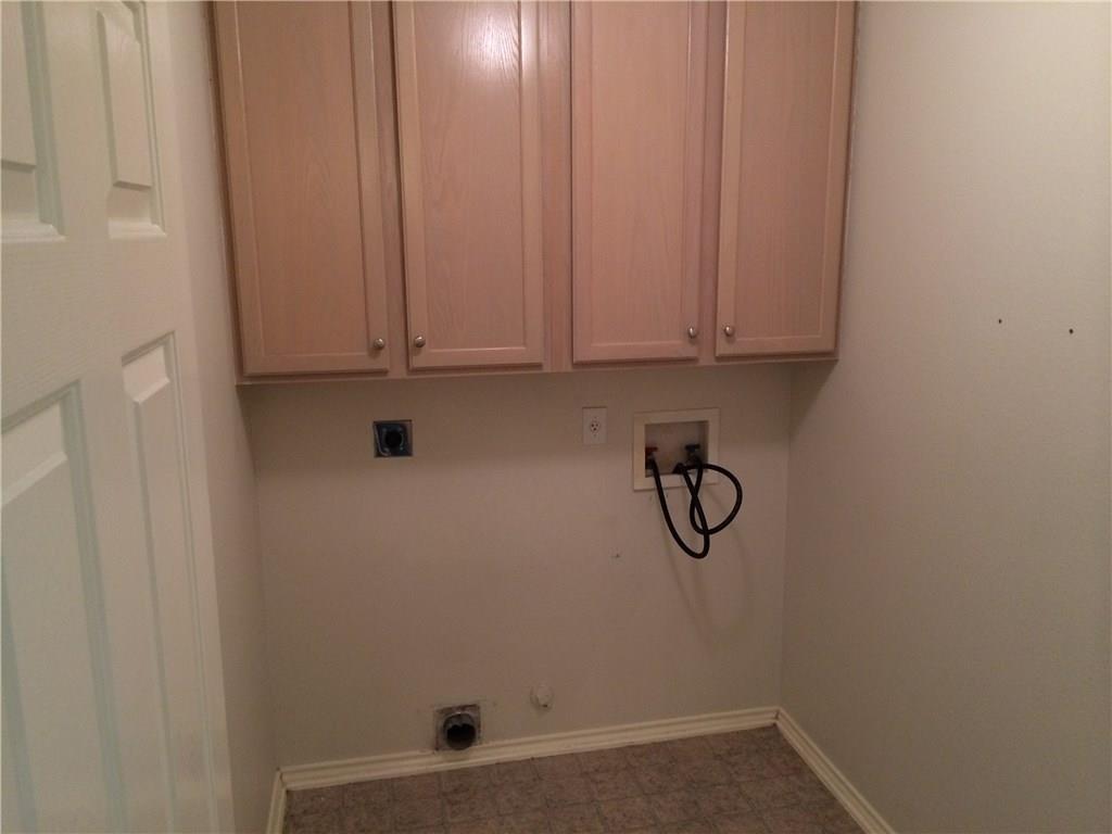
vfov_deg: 46.8
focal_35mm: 30
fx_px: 964
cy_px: 417
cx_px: 556
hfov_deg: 60.0
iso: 250
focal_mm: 4.12
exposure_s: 1/30
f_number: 2.2
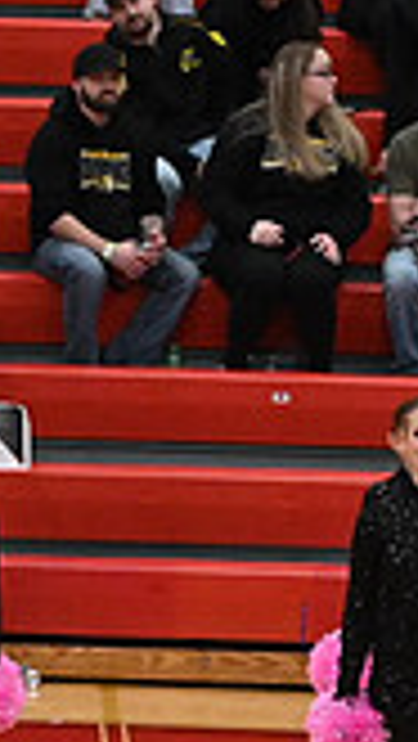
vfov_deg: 5.6
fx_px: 7594
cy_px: 866
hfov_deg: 3.1
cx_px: -751
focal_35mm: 386
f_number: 4
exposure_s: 1/400
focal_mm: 70
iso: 6400
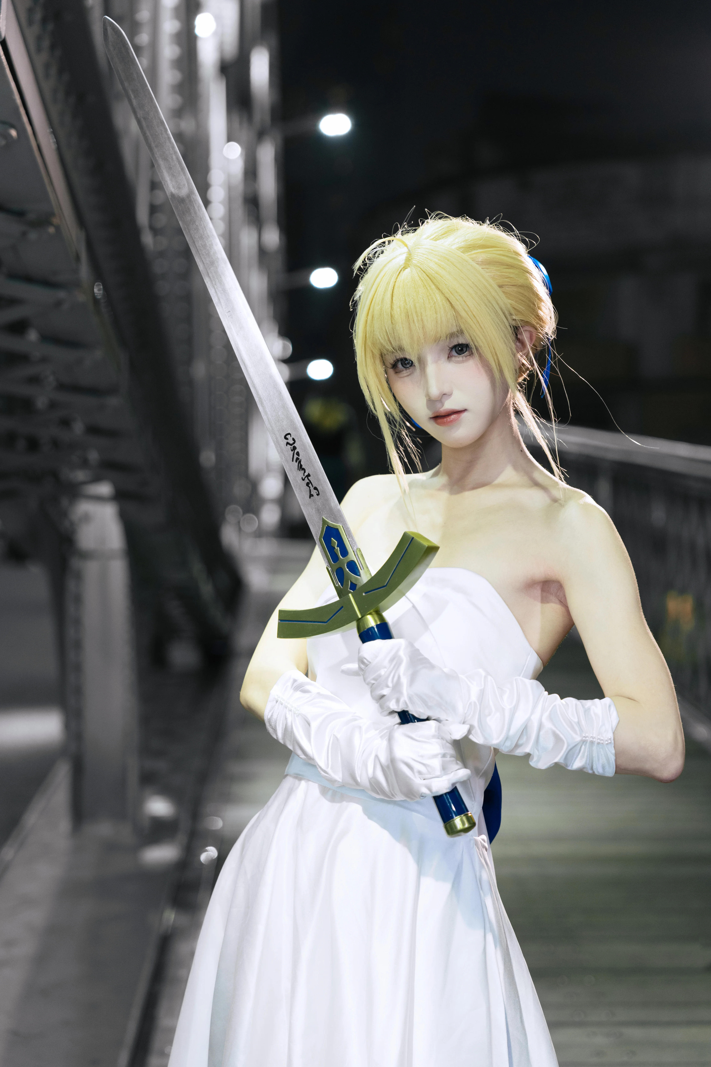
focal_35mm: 70
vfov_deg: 28.8
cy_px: 534
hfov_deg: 19.5
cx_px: 356
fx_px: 2074
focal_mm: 70
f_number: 2.8
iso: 800
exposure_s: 1/100
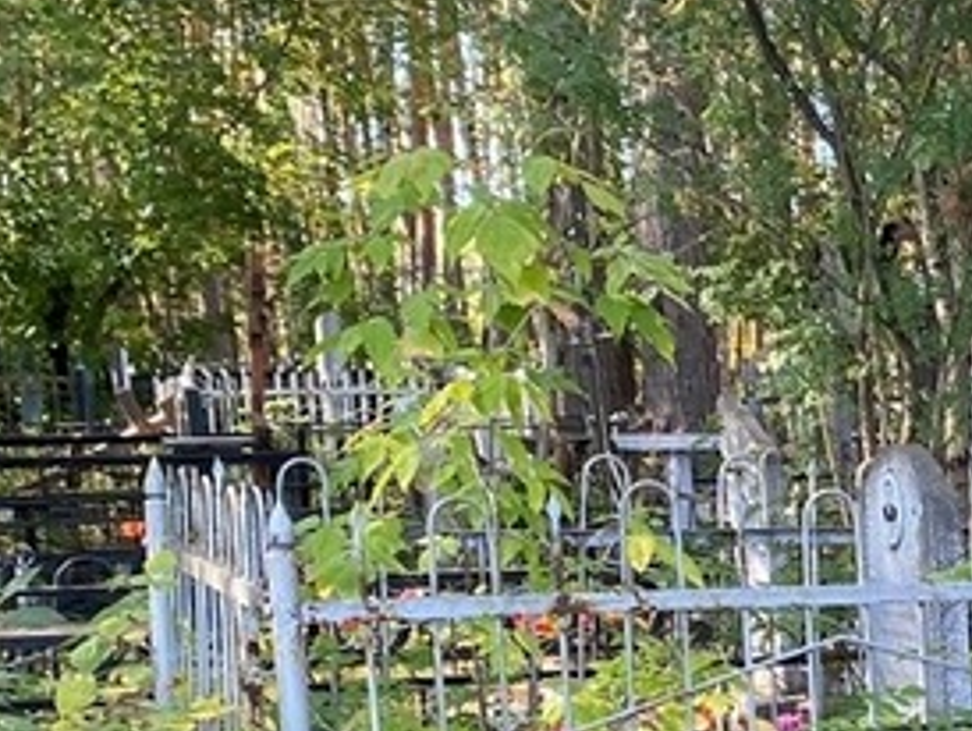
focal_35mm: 97
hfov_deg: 18.0
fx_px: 2726
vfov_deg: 14.9
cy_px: 802
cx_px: 1469
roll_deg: +1.2
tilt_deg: -5.7
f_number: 1.8
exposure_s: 1/122
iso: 64
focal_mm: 4.25
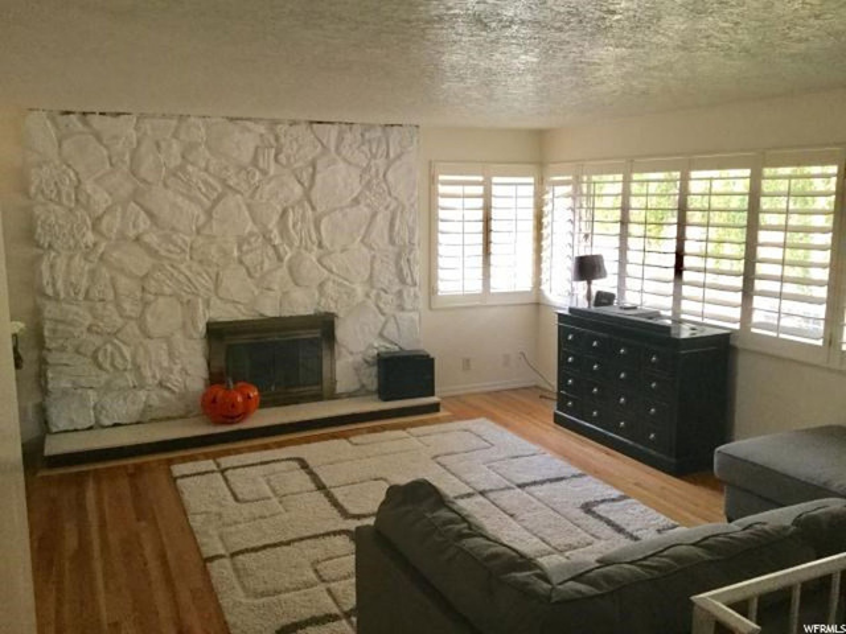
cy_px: 317
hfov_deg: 58.4
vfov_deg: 45.4
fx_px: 758
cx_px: 423
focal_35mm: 31
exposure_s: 1/30
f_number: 2.4
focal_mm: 3.3
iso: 50
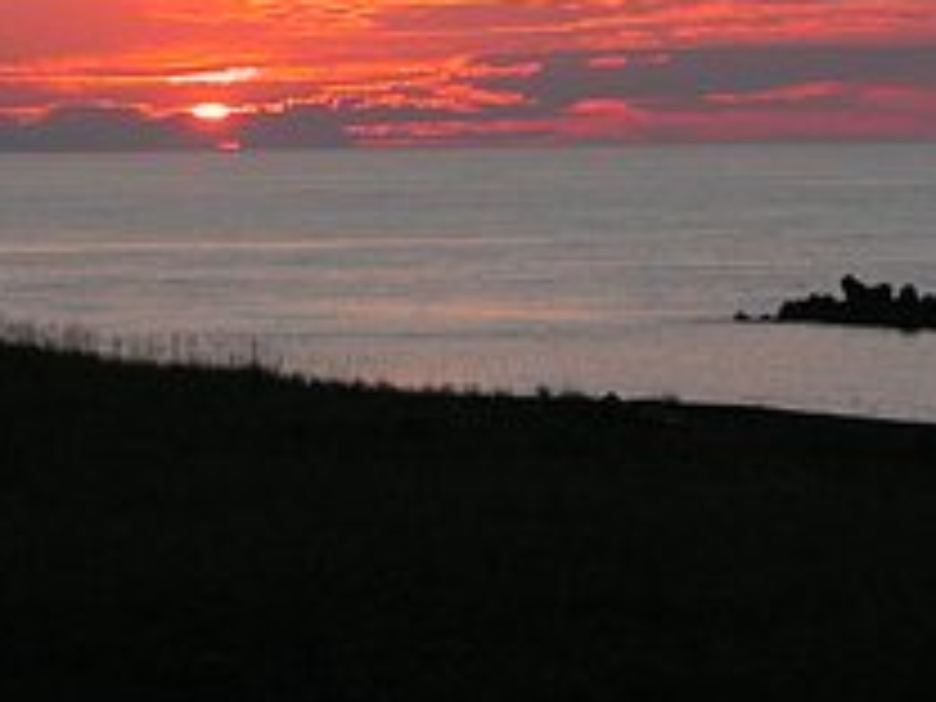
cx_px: 410
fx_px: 7733
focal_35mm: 286
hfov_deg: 6.9
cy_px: -112
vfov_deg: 5.2
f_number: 5.3
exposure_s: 1/369
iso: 200
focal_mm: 29.5
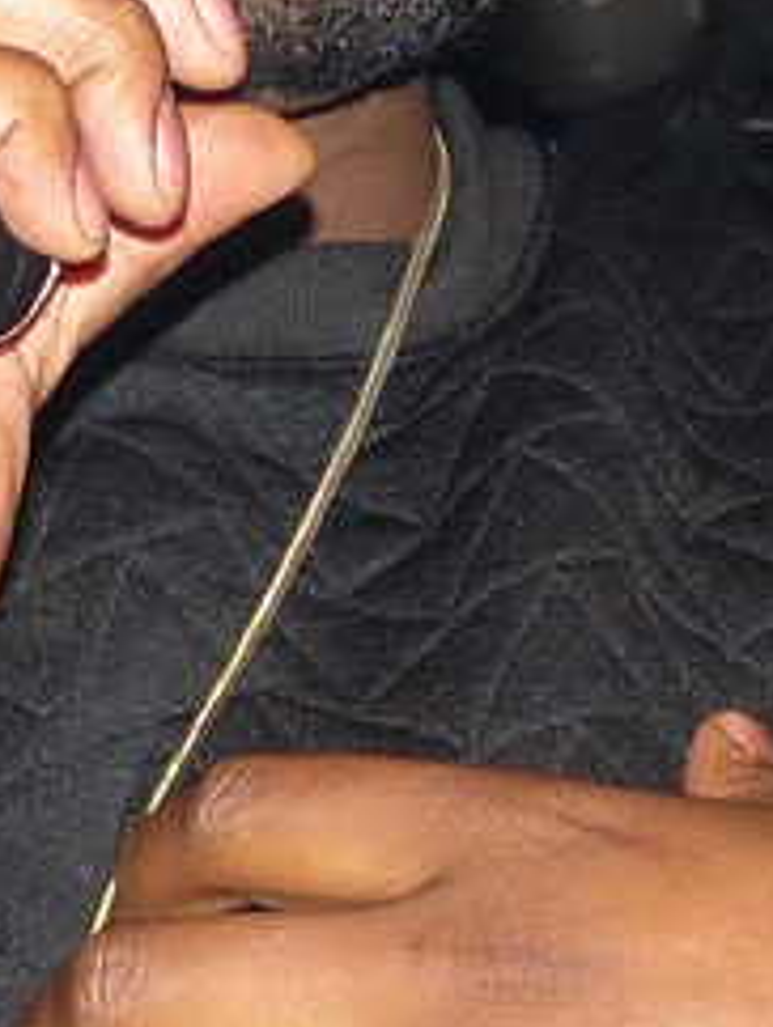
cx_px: 346
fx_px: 4904
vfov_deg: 11.9
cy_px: 136
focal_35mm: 165
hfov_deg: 9.0
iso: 125
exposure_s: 1/60
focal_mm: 7.1
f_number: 2.8
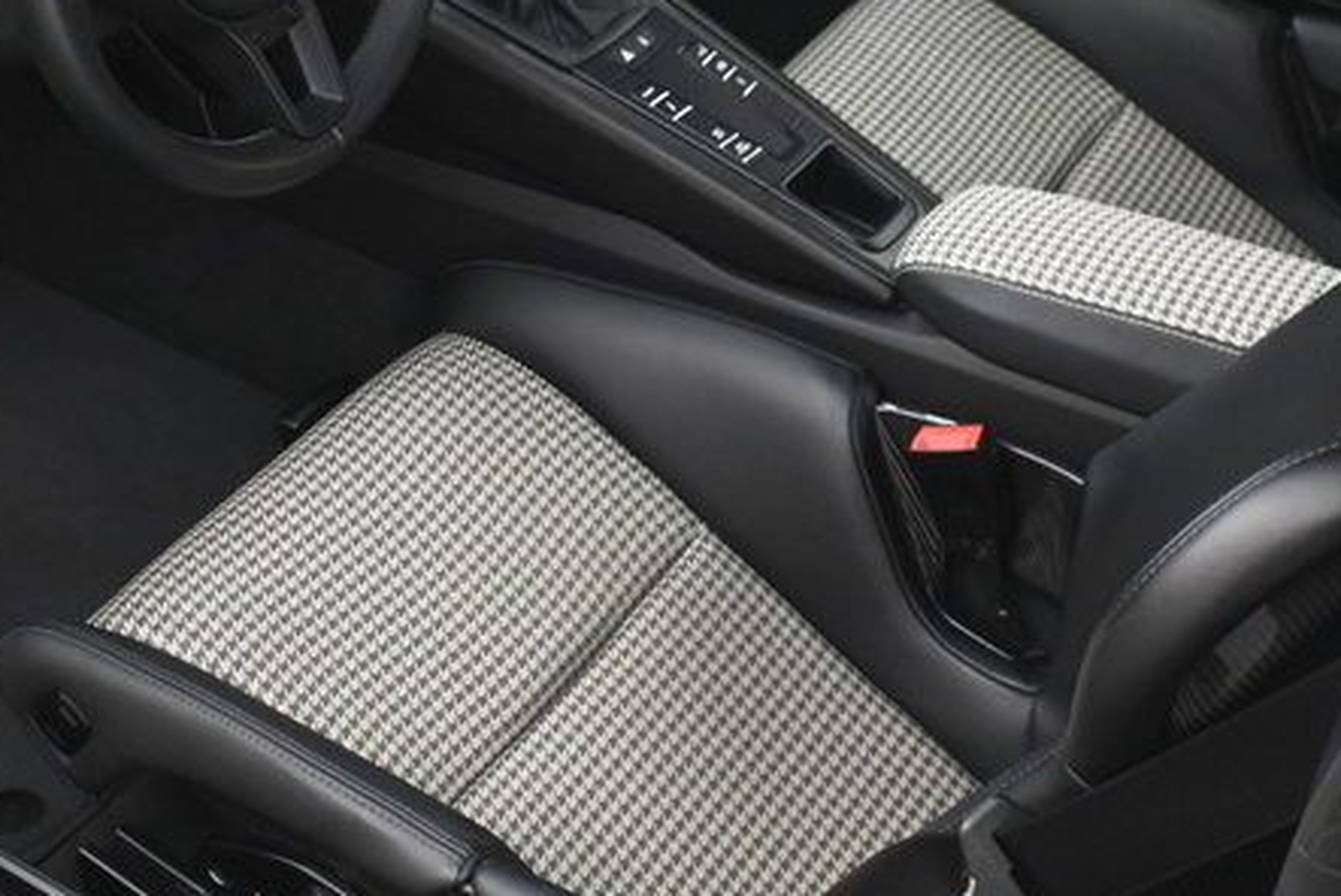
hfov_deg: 30.8
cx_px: 486
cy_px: 203
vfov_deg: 20.8
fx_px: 2418
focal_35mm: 65
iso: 2000
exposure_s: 1/30
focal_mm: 25
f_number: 4.2
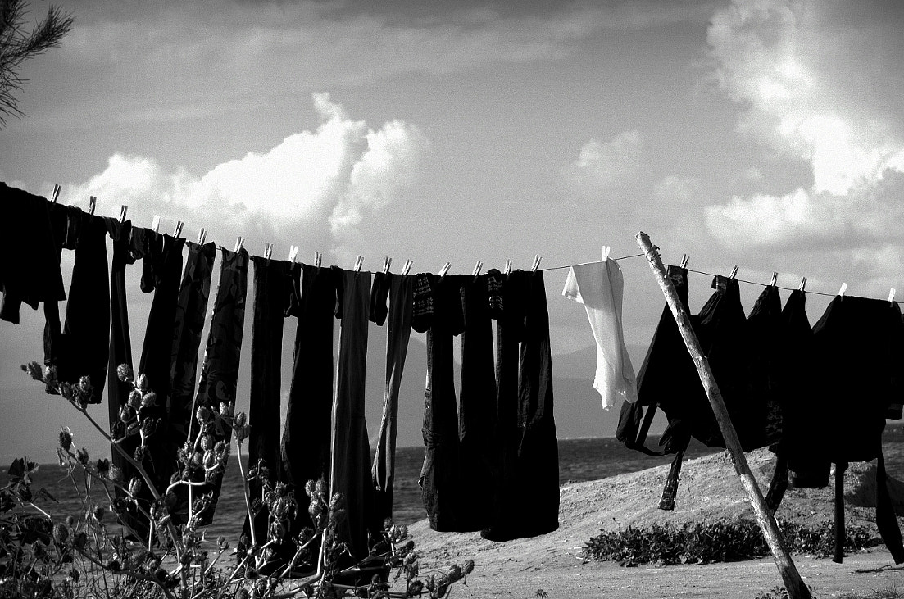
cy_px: 350
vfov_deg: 11.4
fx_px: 3001
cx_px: 504
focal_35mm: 120
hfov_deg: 17.1
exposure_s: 1/1250
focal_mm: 55
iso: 100
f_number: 5.6
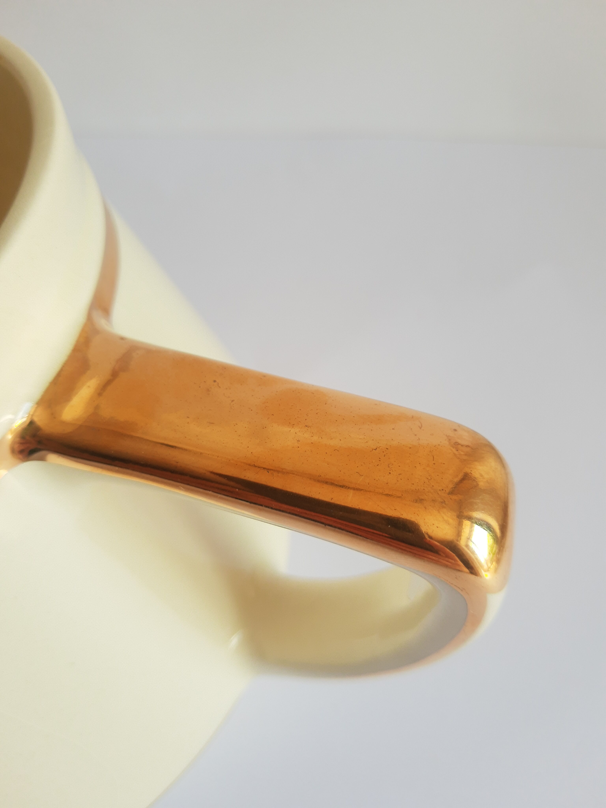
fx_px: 607
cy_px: 404
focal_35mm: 26
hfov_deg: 53.1
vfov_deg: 67.3
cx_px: 303
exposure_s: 1/102
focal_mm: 3.95
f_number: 1.8
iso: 40
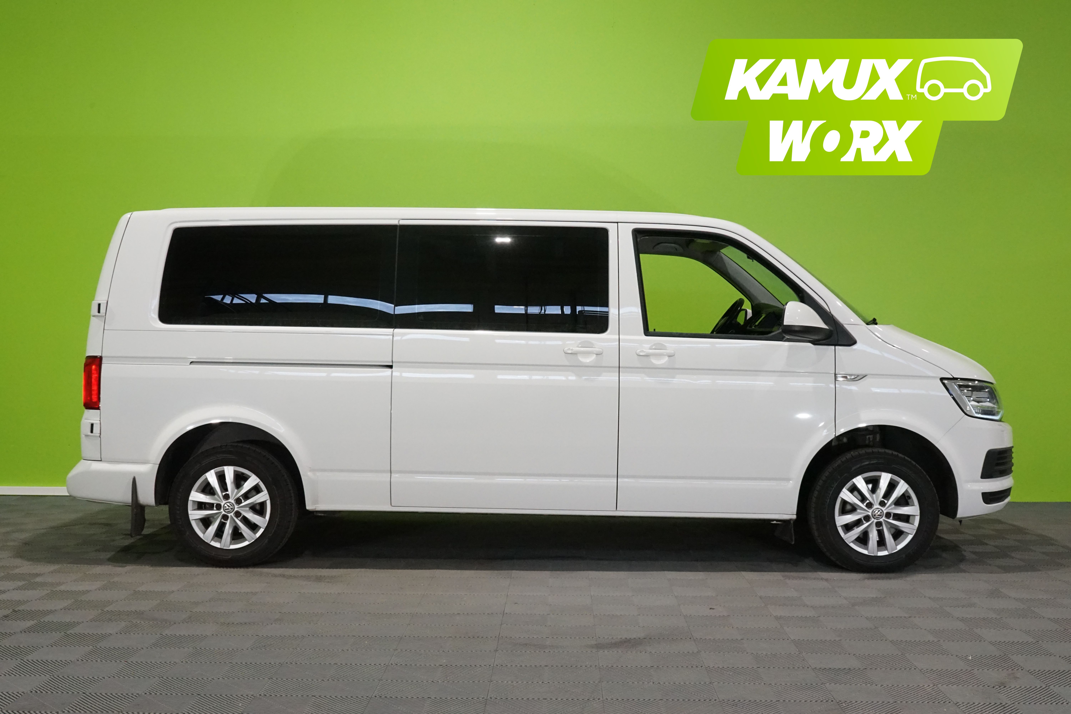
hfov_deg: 50.7
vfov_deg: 35.1
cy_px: 357
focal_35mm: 38
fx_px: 1130
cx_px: 536
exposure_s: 1/80
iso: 6400
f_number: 14
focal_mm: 38
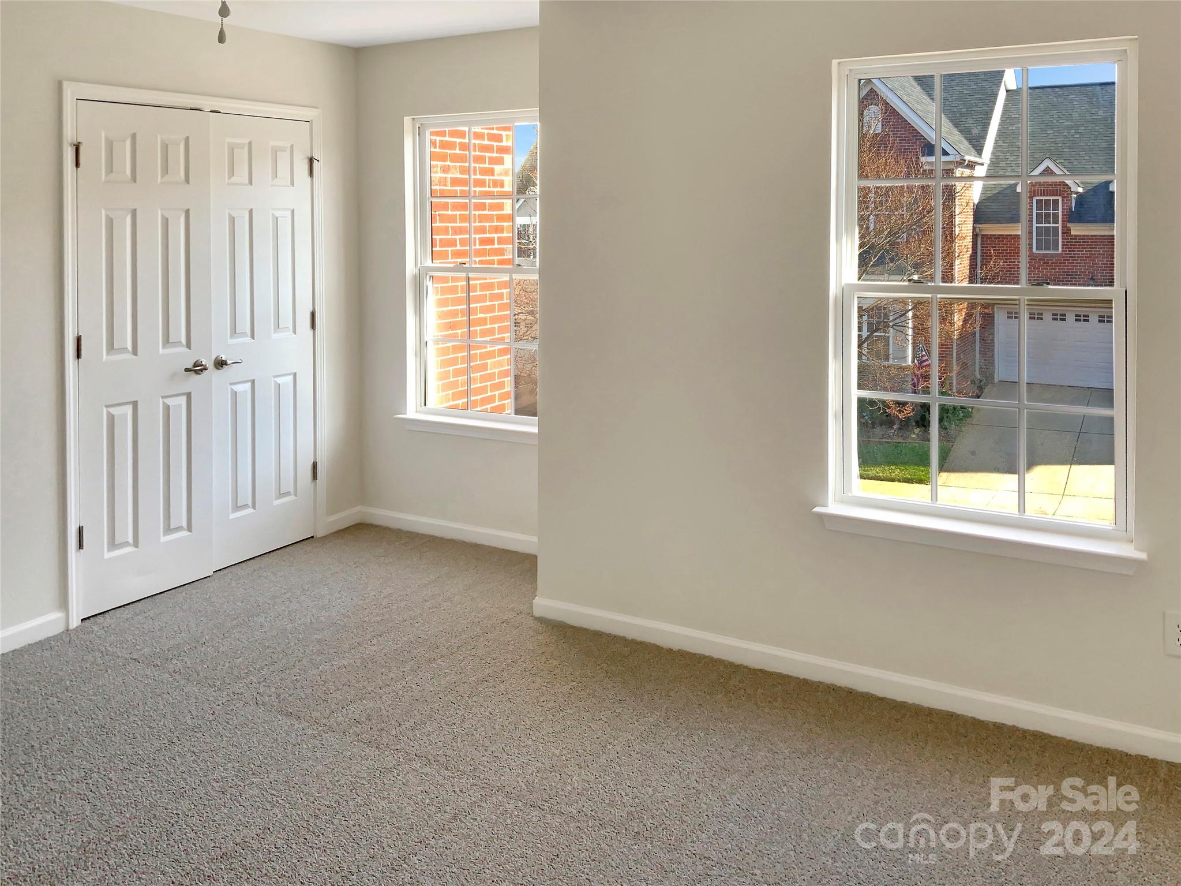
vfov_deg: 48.2
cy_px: 443
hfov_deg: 61.7
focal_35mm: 29
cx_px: 590
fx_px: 989
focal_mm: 3
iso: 20
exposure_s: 1/122
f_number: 1.8
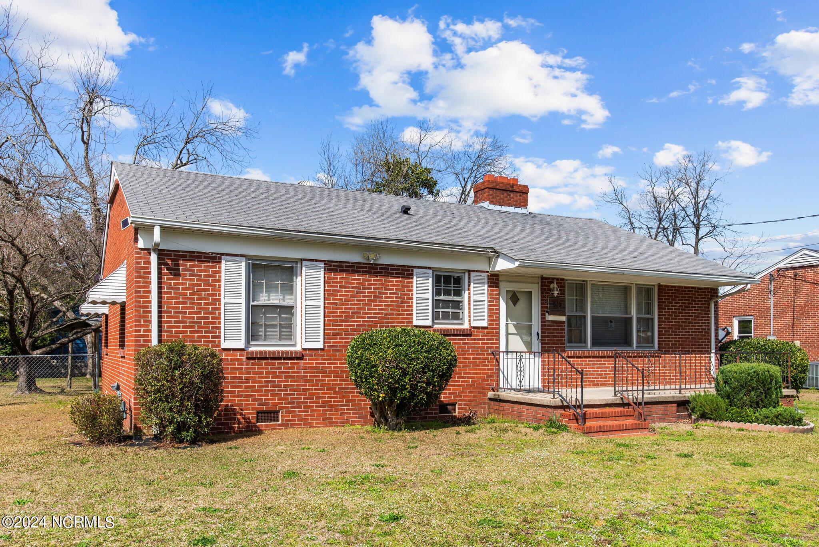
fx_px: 660
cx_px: 410
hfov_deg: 63.6
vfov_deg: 45.0
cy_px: 274
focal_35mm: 29
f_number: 8
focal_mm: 29
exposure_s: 1/500
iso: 160
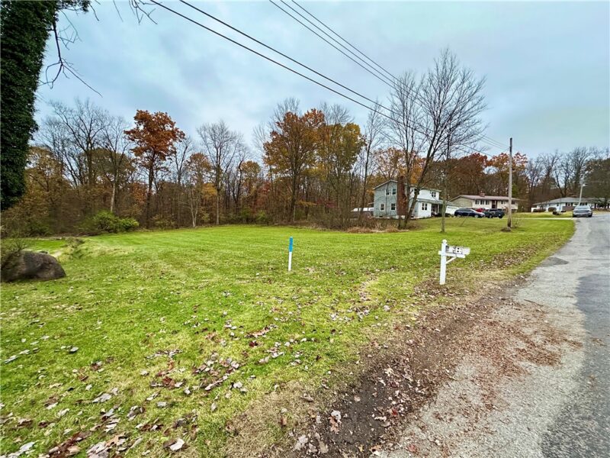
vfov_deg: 85.7
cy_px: 229
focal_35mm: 14
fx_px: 247
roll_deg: -1.0
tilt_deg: -2.3
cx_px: 305
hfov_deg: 102.1
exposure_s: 1/99
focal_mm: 2.22
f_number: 2.2
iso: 200
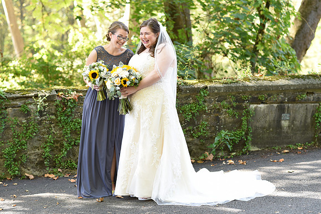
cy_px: 107
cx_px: 160
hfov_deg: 23.9
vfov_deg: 16.1
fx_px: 758
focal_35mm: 85
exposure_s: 1/200
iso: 500
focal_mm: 85
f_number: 3.2
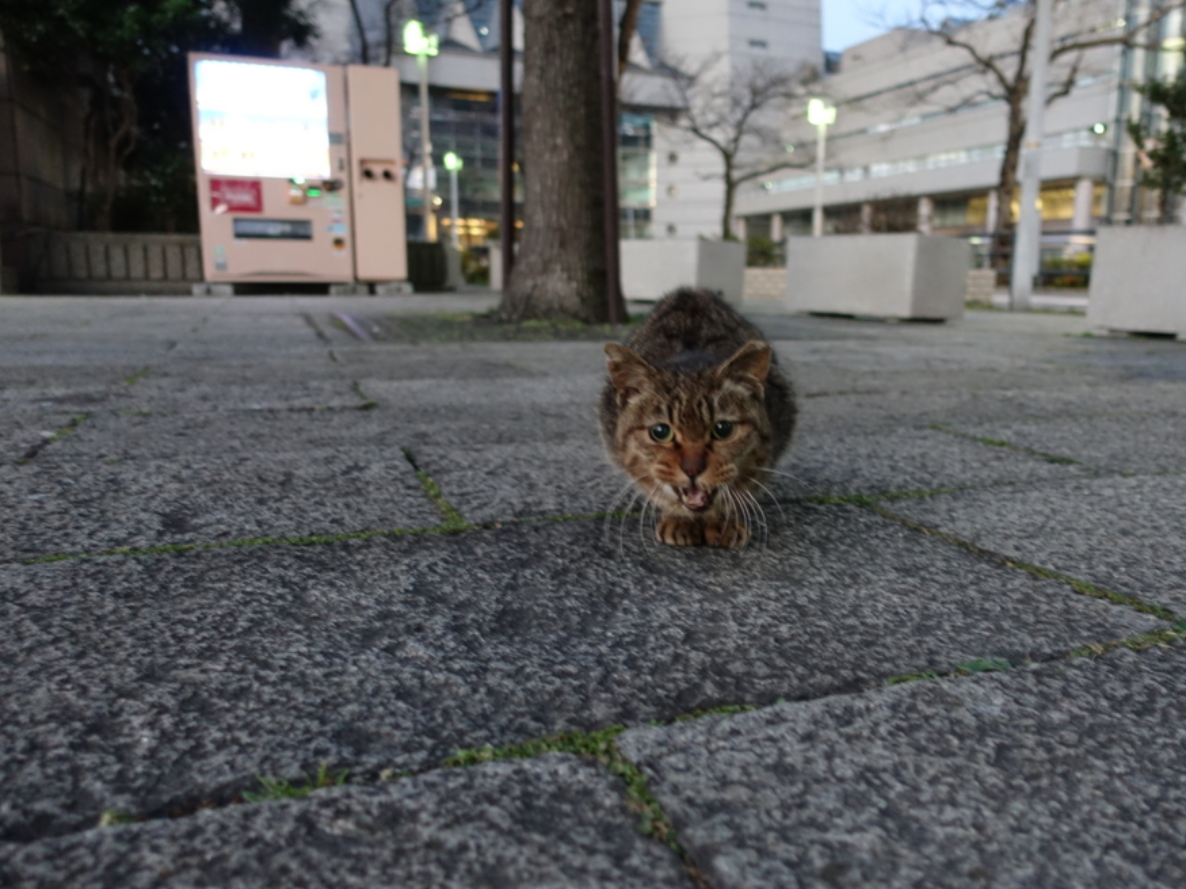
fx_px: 925
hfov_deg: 65.0
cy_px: 451
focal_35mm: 27
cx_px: 676
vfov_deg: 51.3
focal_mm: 8.8
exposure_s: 1/25
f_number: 1.8
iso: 800
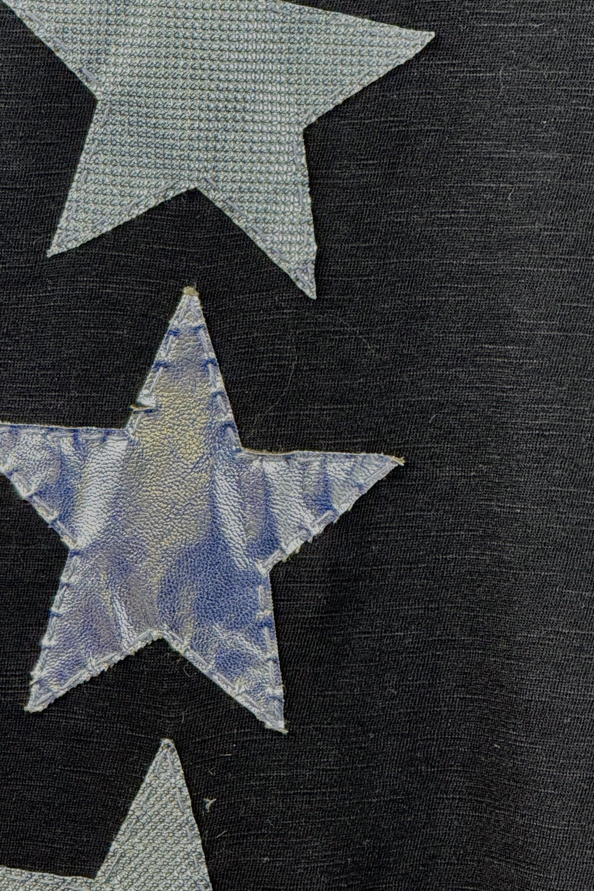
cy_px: 407
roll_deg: -2.0
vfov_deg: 8.6
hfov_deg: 5.7
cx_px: 192
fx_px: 5915
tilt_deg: -4.4
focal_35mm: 239
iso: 320
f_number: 2.8
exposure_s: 1/50
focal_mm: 15.66
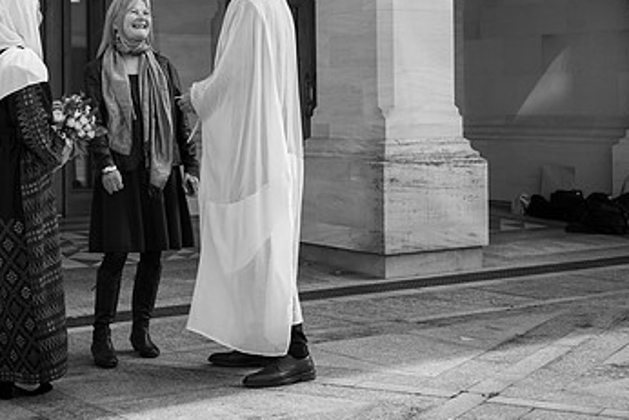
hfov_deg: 28.6
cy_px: 79
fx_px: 1224
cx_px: 203
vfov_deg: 19.3
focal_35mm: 70
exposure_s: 1/1250
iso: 100
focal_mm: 40
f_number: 2.8
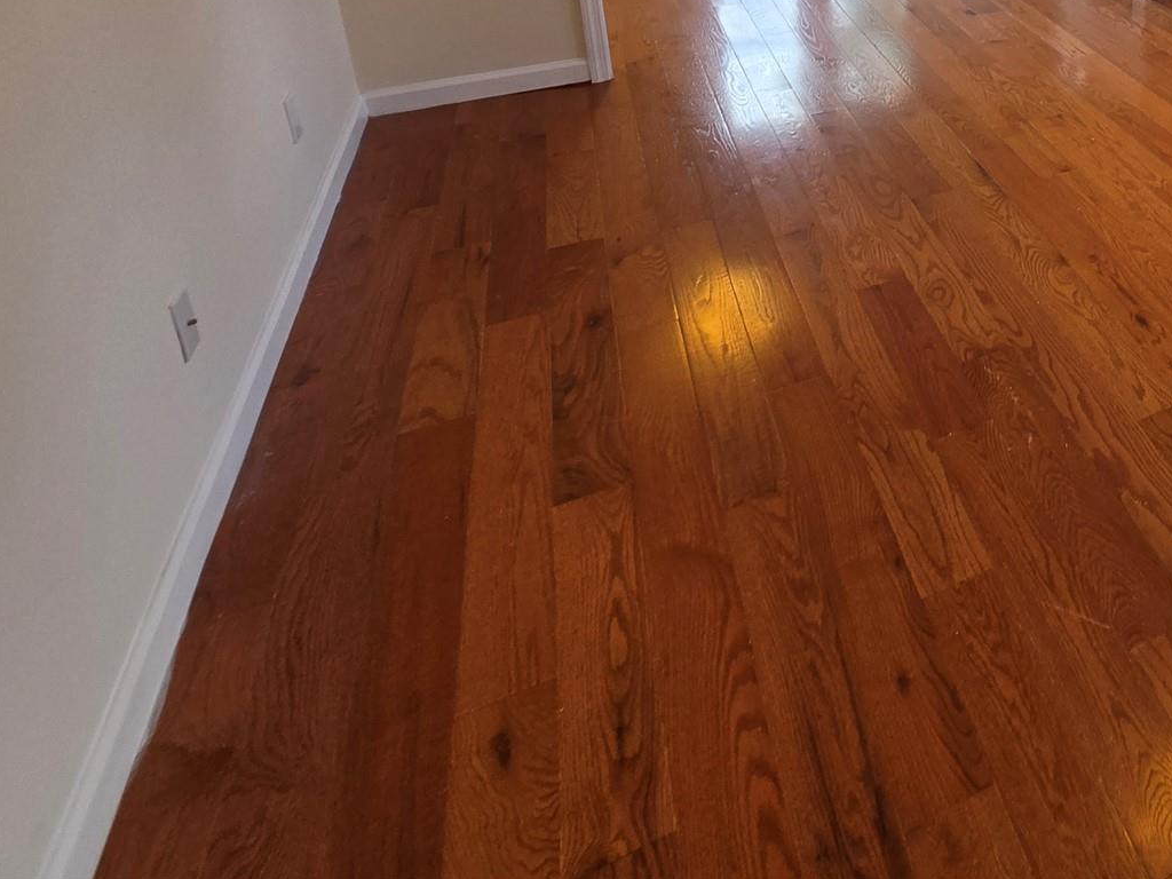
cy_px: 2
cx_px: 1112
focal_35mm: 26
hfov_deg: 55.5
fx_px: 880
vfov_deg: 45.0
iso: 64
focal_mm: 2.2
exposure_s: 1/120
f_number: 2.2
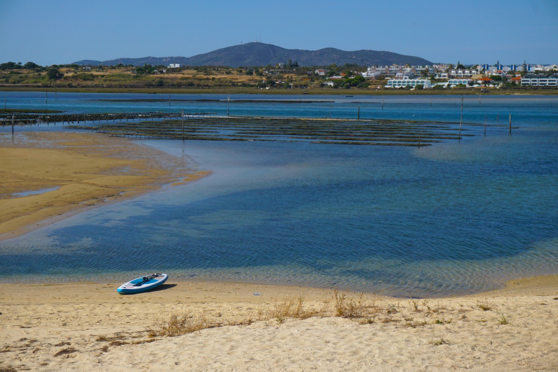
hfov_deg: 31.2
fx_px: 1000
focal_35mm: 64
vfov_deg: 21.1
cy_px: 186
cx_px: 279
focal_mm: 43
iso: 160
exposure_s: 1/1250
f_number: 7.1
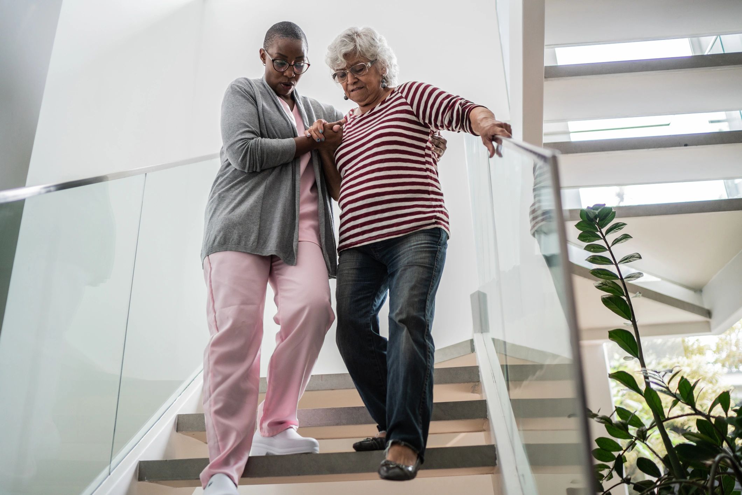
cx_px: 371
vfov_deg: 37.9
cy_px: 248
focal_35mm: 35
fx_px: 721
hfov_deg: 54.4
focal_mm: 35
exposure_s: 1/250
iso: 160
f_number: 1.4
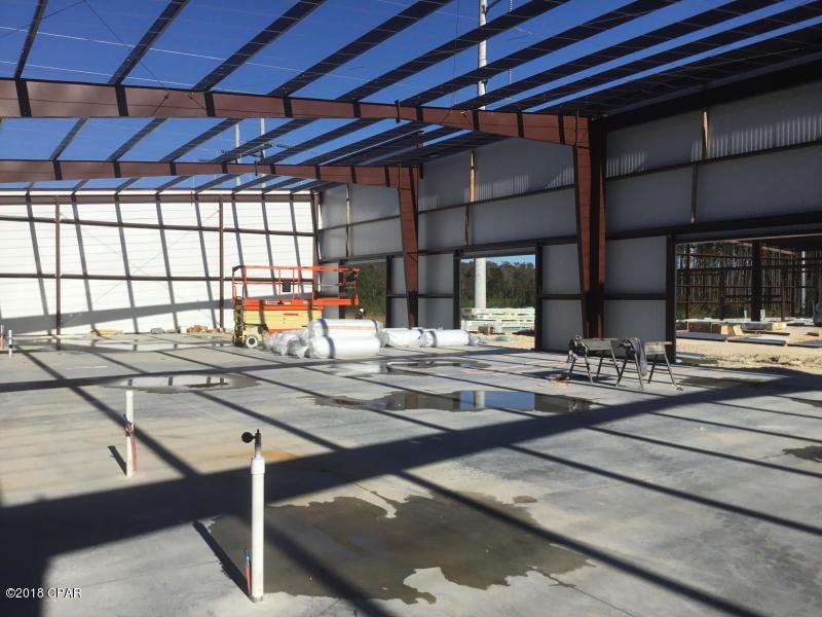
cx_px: 411
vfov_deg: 45.4
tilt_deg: -1.3
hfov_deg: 58.4
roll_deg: -1.1
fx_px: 736
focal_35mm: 31
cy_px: 308
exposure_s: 1/2632
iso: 25
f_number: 2.4
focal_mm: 3.3
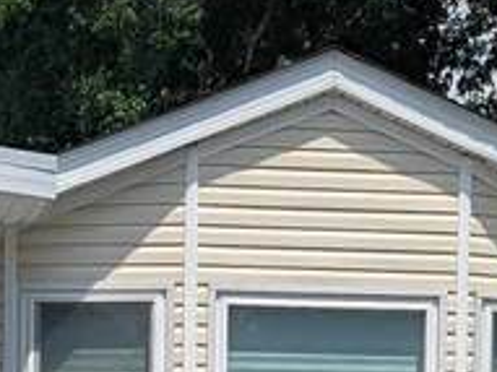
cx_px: 114
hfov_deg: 12.2
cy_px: 549
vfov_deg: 9.0
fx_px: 2310
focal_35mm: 161
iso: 46
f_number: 1.85
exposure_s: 1/2571
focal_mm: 6.81
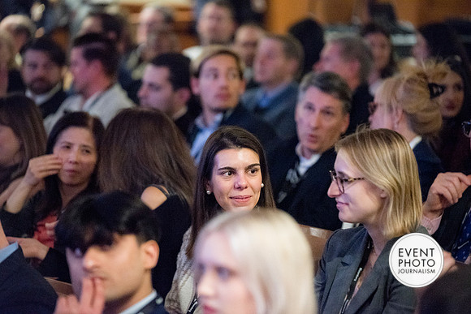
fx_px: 1999
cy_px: 157
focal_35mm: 153
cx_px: 236
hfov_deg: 13.4
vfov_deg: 9.0
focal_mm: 150
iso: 2000
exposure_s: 1/125
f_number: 2.8
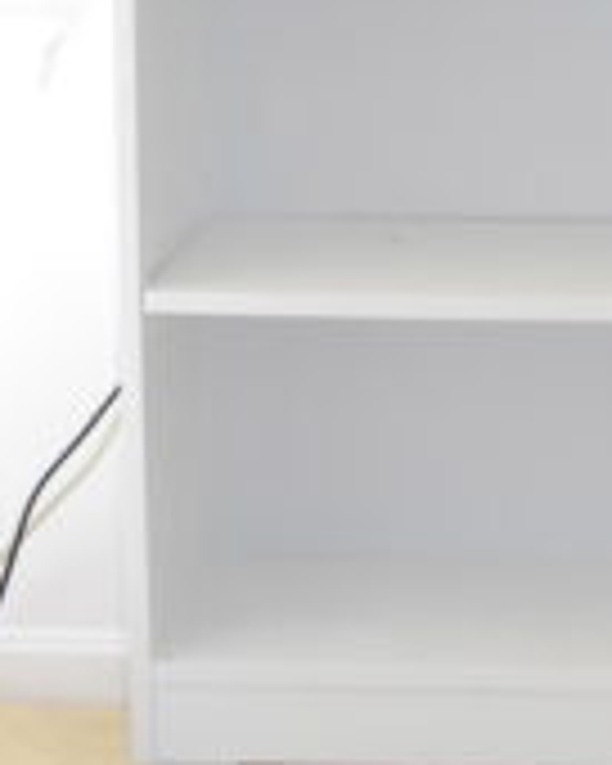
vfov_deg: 15.3
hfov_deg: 12.6
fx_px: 2726
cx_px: 637
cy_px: -180
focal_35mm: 120
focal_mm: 29
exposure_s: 1/200
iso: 3200
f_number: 5.6
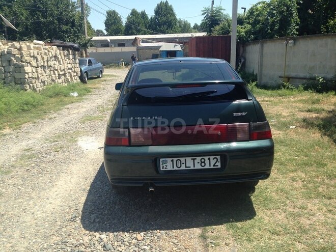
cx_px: 168
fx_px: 320
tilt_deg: -11.3
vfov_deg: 42.9
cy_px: 126
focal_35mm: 33
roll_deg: +0.8
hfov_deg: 55.4
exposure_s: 1/1004
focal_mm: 4.12
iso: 50
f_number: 2.4
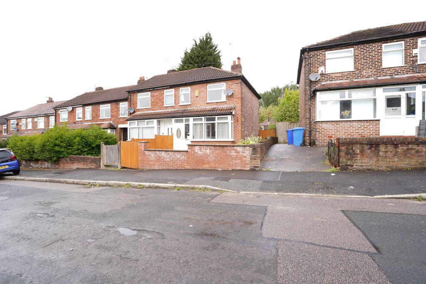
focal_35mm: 16
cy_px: 142
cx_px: 213
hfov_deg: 96.7
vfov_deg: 73.8
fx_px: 189
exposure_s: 1/10
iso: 80
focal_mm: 16
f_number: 18
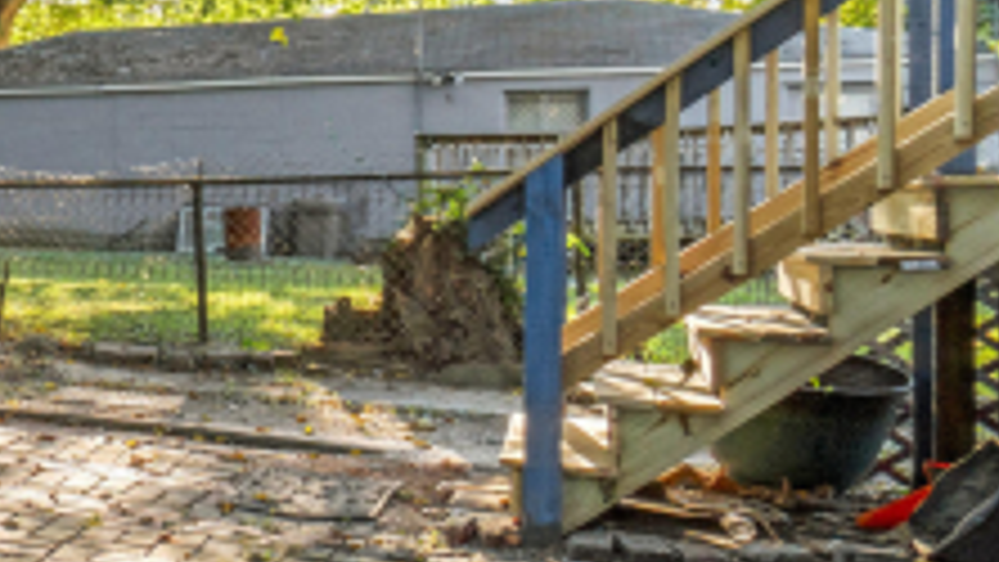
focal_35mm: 53
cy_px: 193
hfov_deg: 24.8
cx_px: -648
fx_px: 1404
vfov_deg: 22.6
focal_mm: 10
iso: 400
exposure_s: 1/30
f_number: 8
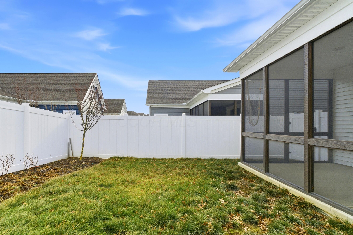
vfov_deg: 67.3
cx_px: 157
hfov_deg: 89.7
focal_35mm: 18
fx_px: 176
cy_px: 121
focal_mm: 16
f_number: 10
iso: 400
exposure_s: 1/1250
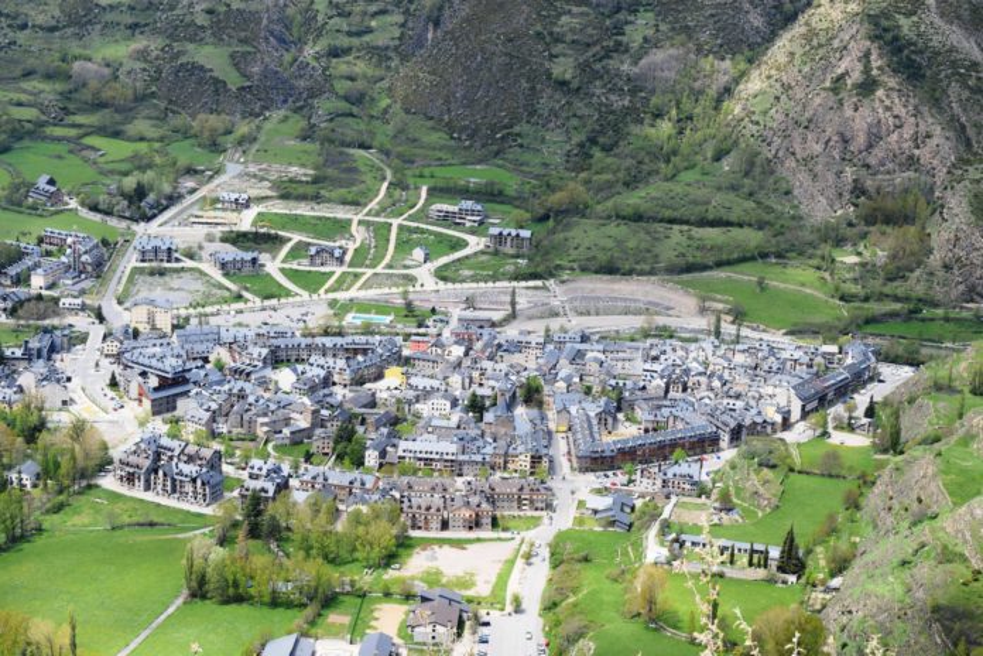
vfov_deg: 22.6
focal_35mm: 60
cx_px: 492
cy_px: 328
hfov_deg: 33.4
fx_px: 1638
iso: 200
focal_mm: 40
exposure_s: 1/320
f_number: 9
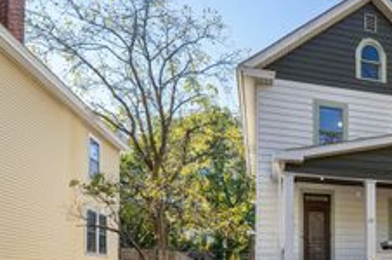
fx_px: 337
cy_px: 268
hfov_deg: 51.8
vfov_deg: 37.2
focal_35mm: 31
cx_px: 366
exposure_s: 1/125
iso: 250
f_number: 8
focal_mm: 14
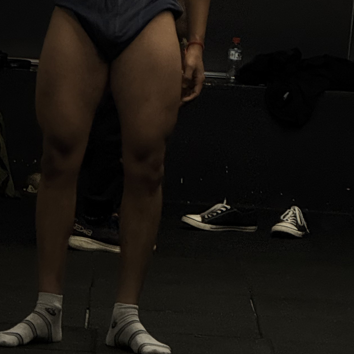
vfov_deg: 5.2
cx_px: 62
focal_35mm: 338
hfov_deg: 5.2
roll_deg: -5.2
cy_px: -115
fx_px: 3911
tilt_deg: -2.2
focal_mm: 15.66
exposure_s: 1/50
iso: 640
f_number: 2.8
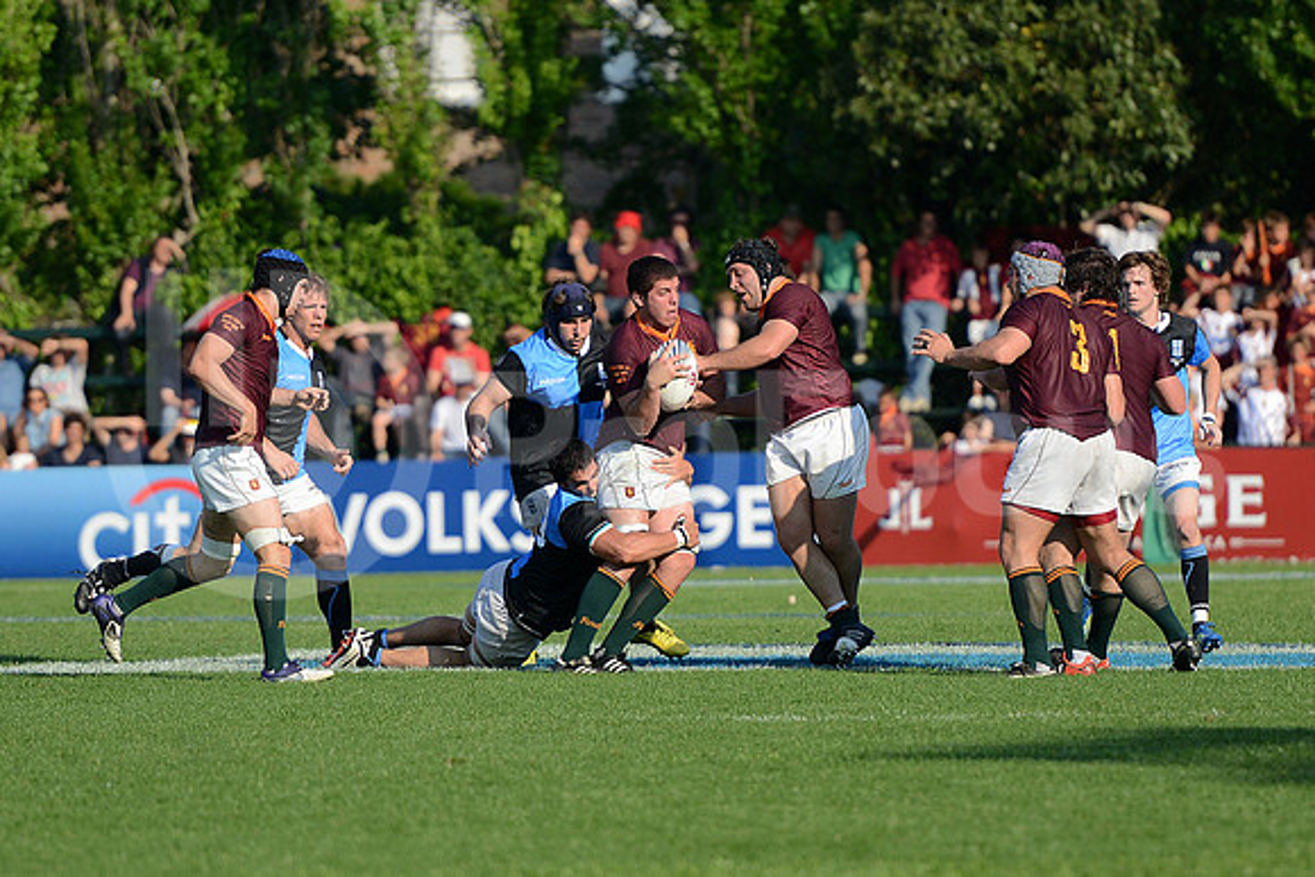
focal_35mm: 195
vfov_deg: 7.0
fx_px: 7124
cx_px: 658
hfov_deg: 10.5
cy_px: 438
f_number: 2.8
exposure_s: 1/2000
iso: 250
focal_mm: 195
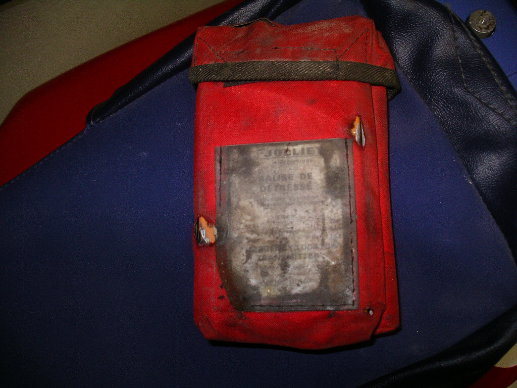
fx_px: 553
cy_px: 194
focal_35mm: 37
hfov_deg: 50.1
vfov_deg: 38.7
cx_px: 258
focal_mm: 7.8
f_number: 2.8
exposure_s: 1/40
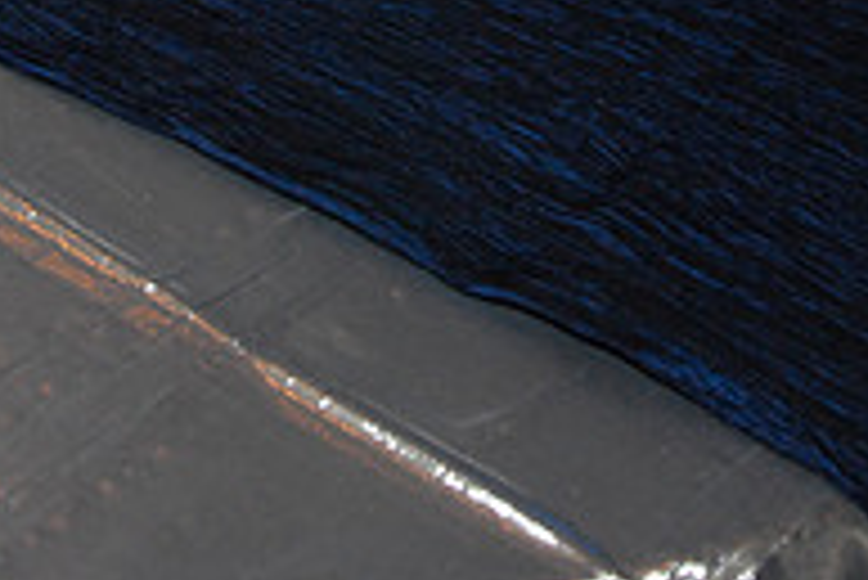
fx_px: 2606
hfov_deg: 18.9
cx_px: 418
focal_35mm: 108
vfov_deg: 12.2
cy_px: -270
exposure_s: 1/80
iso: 800
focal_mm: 24
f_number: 7.1
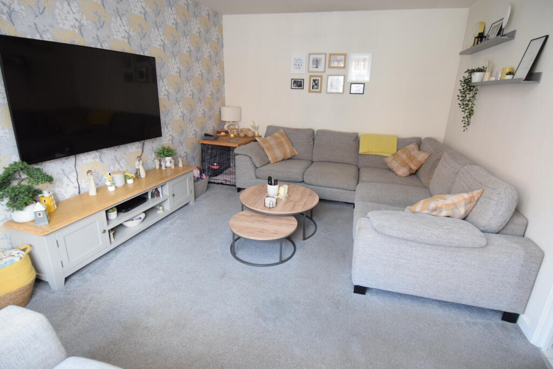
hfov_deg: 90.0
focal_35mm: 18
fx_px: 277
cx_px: 276
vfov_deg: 67.5
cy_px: 184
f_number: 4
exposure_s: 1/60
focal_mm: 12
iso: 2000
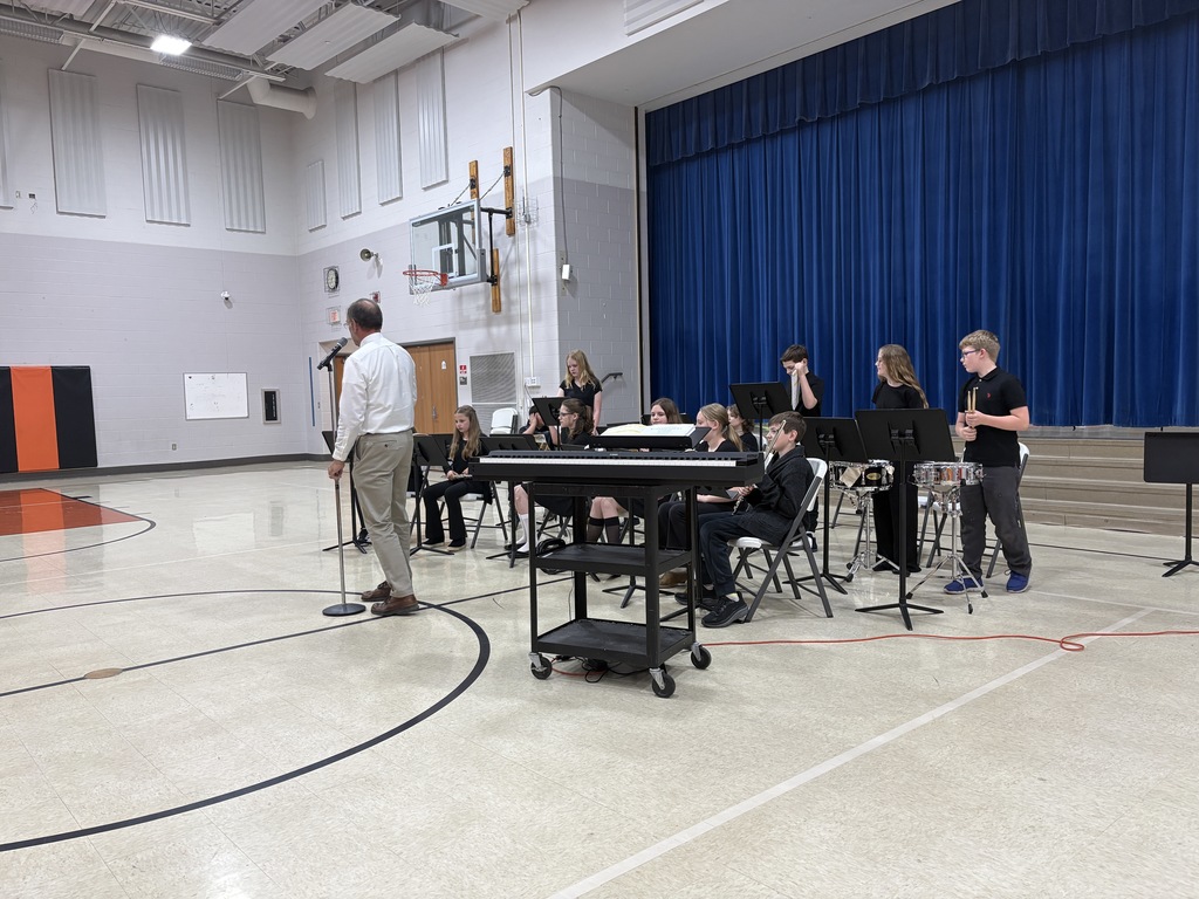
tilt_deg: -3.8
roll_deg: +1.5
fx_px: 901
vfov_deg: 53.1
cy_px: 450
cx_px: 600
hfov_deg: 67.3
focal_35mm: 26
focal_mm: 5.96
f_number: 1.6
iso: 125
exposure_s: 1/96
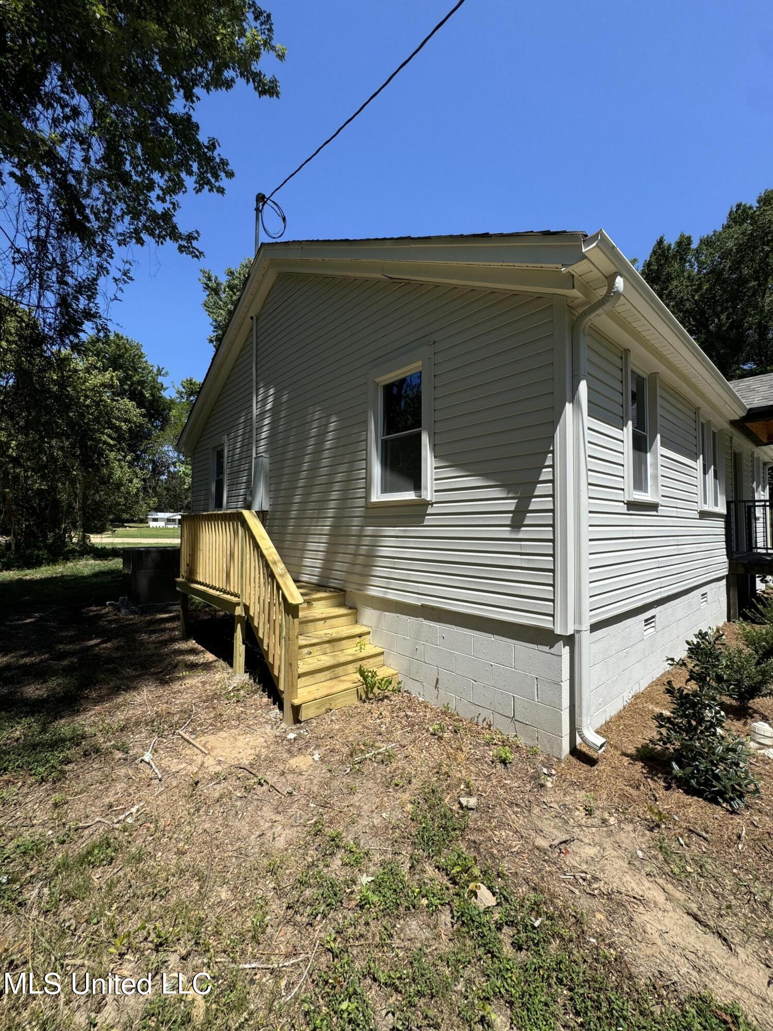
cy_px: 516
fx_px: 417
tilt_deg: -0.3
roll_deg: +1.3
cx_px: 386
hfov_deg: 85.7
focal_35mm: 14
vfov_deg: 102.1
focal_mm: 2.22
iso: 50
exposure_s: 1/1536
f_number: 2.2
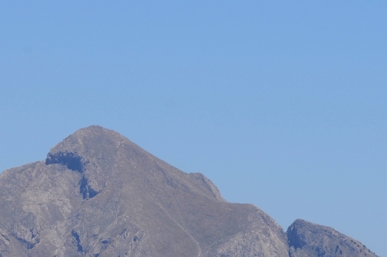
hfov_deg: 4.0
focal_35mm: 522
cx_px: 93
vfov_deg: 2.6
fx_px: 5605
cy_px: 200
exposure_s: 1/160
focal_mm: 150
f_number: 11
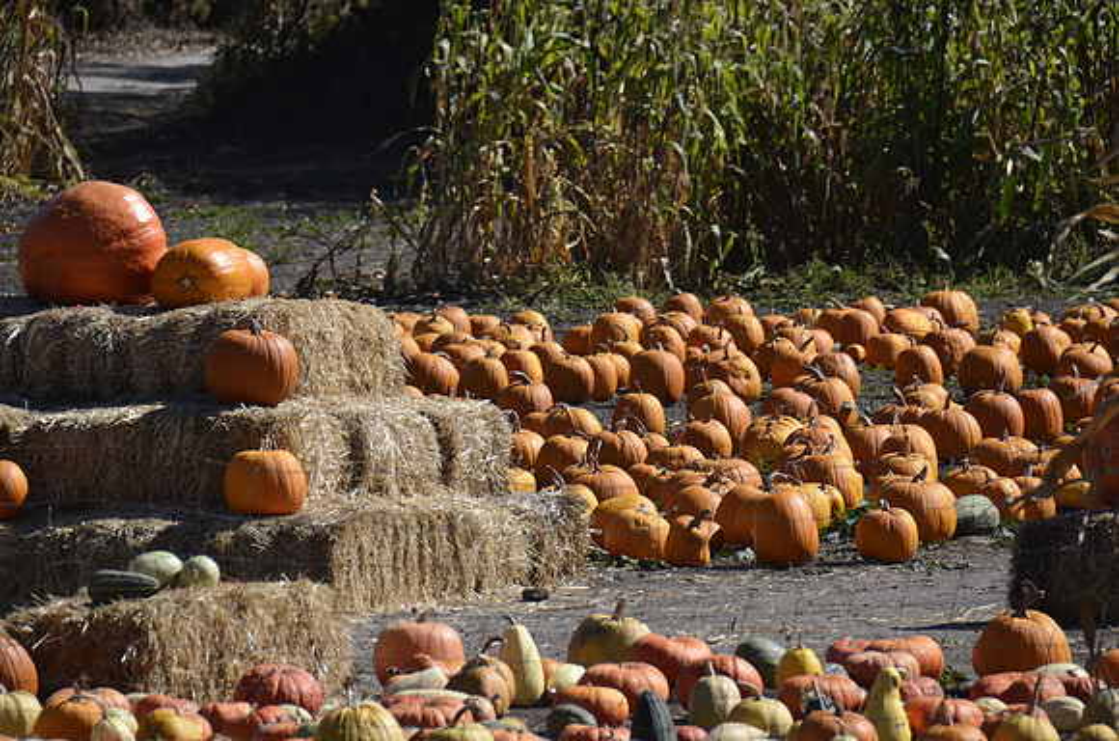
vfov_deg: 4.0
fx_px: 10700
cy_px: 370
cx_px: 560
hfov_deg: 6.0
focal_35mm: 345
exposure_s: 1/800
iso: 200
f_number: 7.1
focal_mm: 230
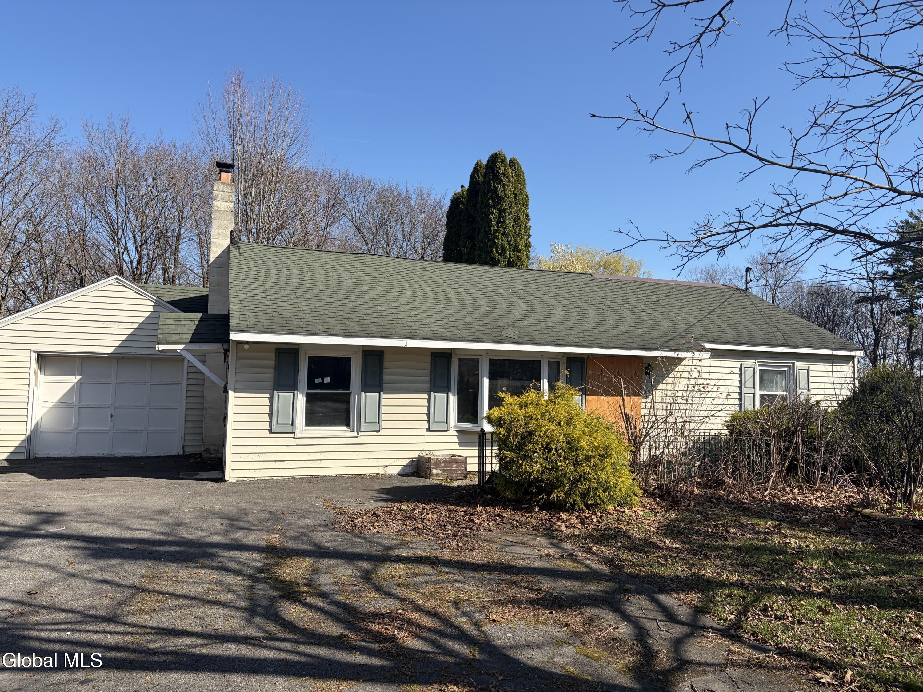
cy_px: 346
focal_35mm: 26
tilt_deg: +4.2
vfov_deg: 53.1
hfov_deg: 67.3
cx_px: 462
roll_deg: -1.1
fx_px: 693
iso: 50
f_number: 1.6
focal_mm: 5.96
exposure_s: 1/2639
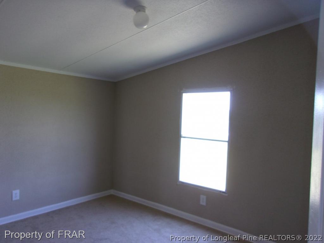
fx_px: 253
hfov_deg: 65.3
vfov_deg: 51.4
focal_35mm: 27
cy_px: 122
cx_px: 162
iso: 87
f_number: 3
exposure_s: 1/34
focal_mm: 4.9
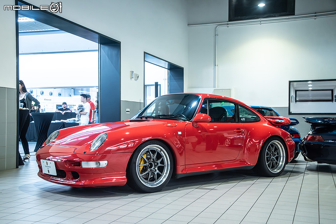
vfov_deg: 31.9
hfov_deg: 46.4
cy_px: 112
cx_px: 168
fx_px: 392
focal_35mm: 42
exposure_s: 1/40
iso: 2000
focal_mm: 42
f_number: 4
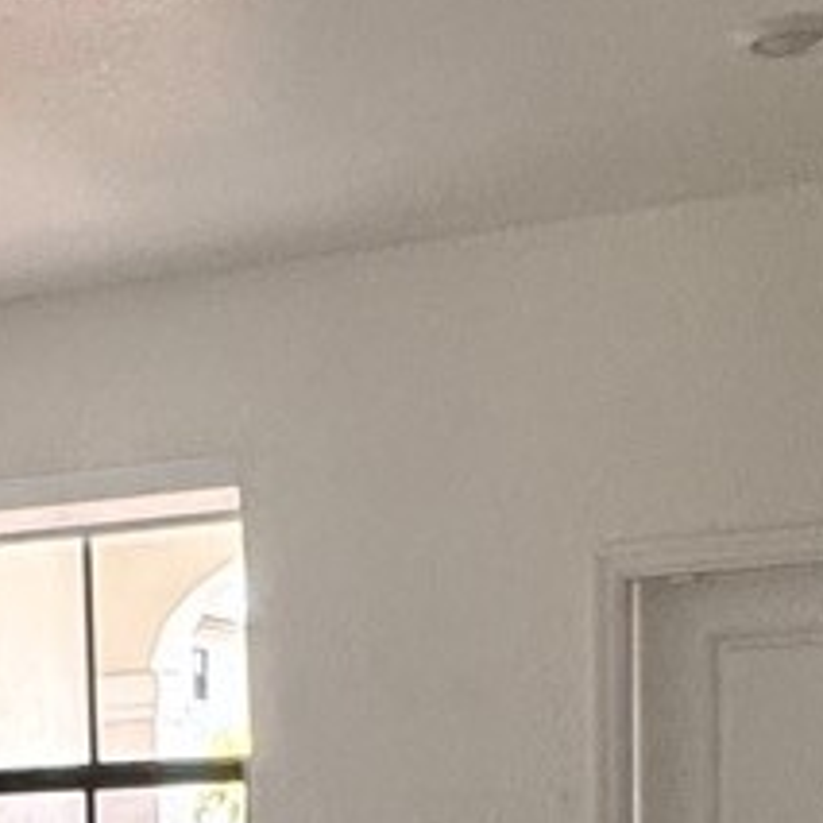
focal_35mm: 93
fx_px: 2502
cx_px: 12
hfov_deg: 18.2
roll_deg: +2.9
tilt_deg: -5.8
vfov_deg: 17.3
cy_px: 1148
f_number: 2.2
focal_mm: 2.22
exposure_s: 1/99
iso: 200
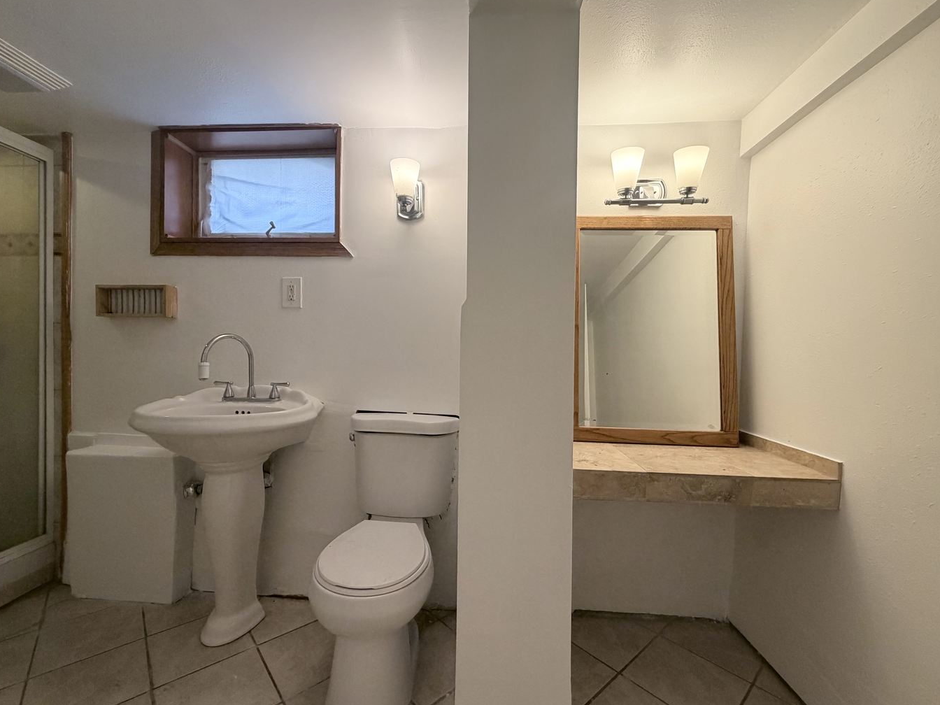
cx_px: 462
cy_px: 357
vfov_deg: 81.7
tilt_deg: -1.7
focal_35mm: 15
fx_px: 407
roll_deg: -0.8
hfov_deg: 98.2
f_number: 2.2
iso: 200
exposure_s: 1/120
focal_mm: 2.22
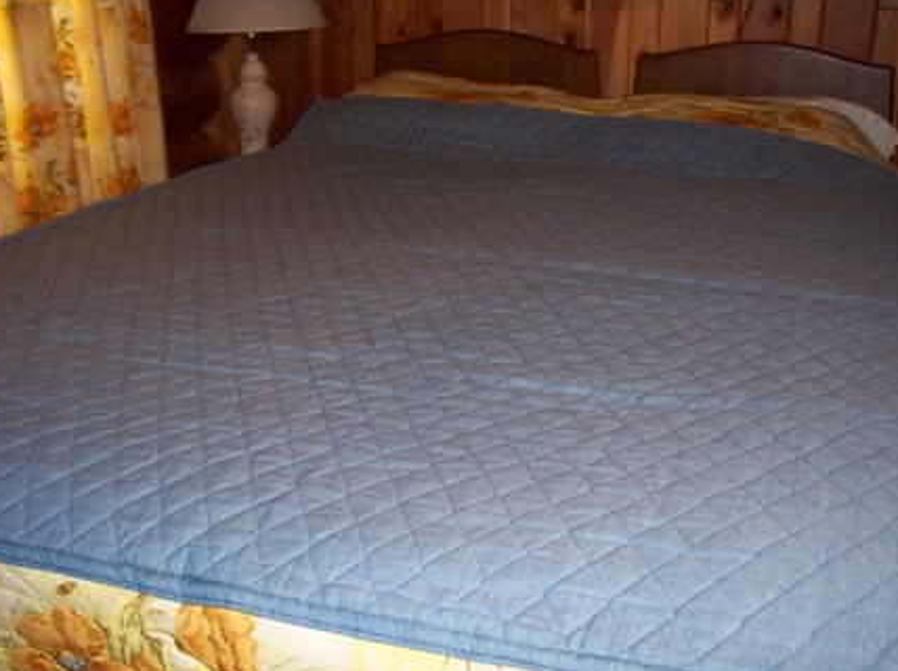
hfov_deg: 46.8
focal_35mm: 40
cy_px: 350
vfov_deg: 35.9
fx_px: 1037
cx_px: 471
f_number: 2.8
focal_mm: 7.54
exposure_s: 1/30
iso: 200
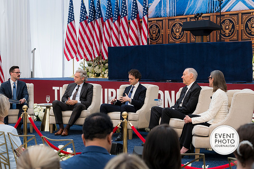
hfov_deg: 28.1
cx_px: 127
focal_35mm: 72
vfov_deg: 18.9
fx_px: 508
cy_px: 84
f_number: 4
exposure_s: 1/160
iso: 200
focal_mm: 48
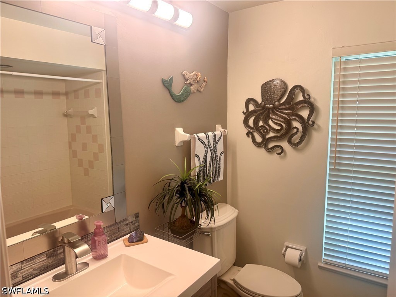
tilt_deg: -7.2
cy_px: 148
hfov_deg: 71.6
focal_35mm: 24
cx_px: 198
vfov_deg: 56.8
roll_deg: +0.9
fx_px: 275
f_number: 1.78
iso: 125
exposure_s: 1/120
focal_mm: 6.76
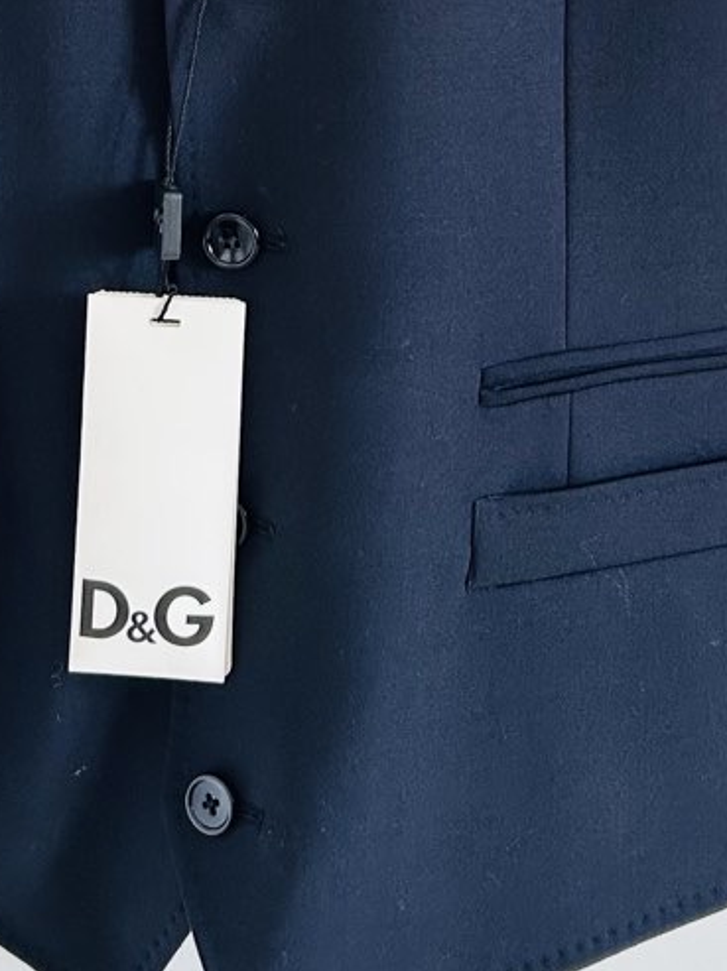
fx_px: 2131
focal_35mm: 76
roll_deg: -0.2
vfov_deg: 23.5
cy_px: -191
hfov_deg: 19.3
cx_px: 215
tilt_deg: -5.1
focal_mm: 5.7
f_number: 1.5
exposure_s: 1/72
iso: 125
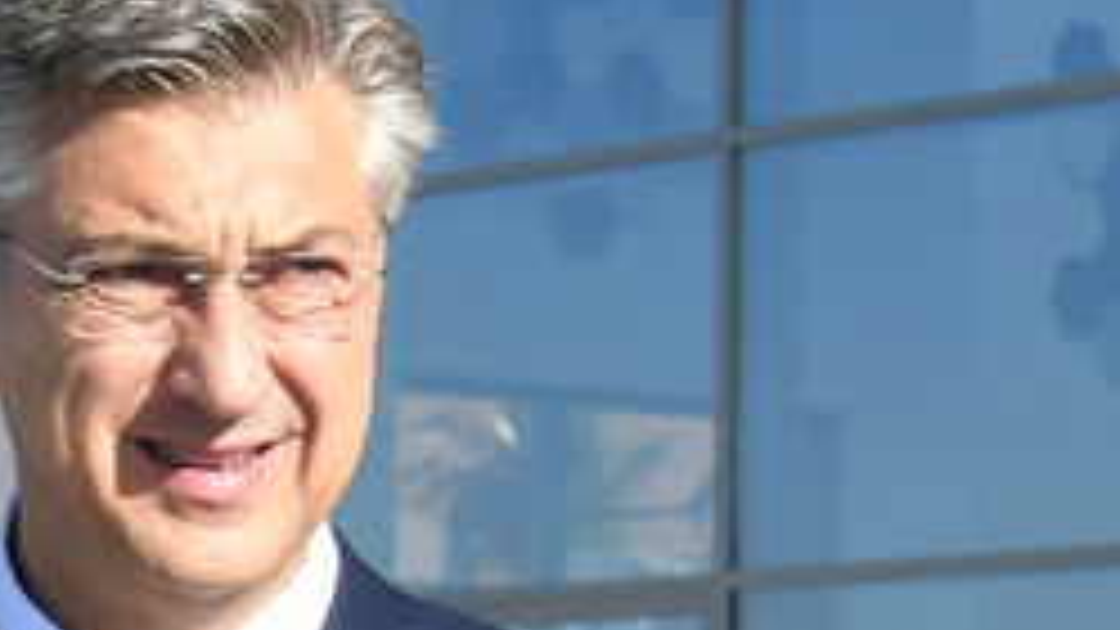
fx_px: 5761
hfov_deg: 11.0
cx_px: -81
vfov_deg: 6.0
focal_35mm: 194
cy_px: 1433
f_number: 4
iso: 400
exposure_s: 1/3200
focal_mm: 24
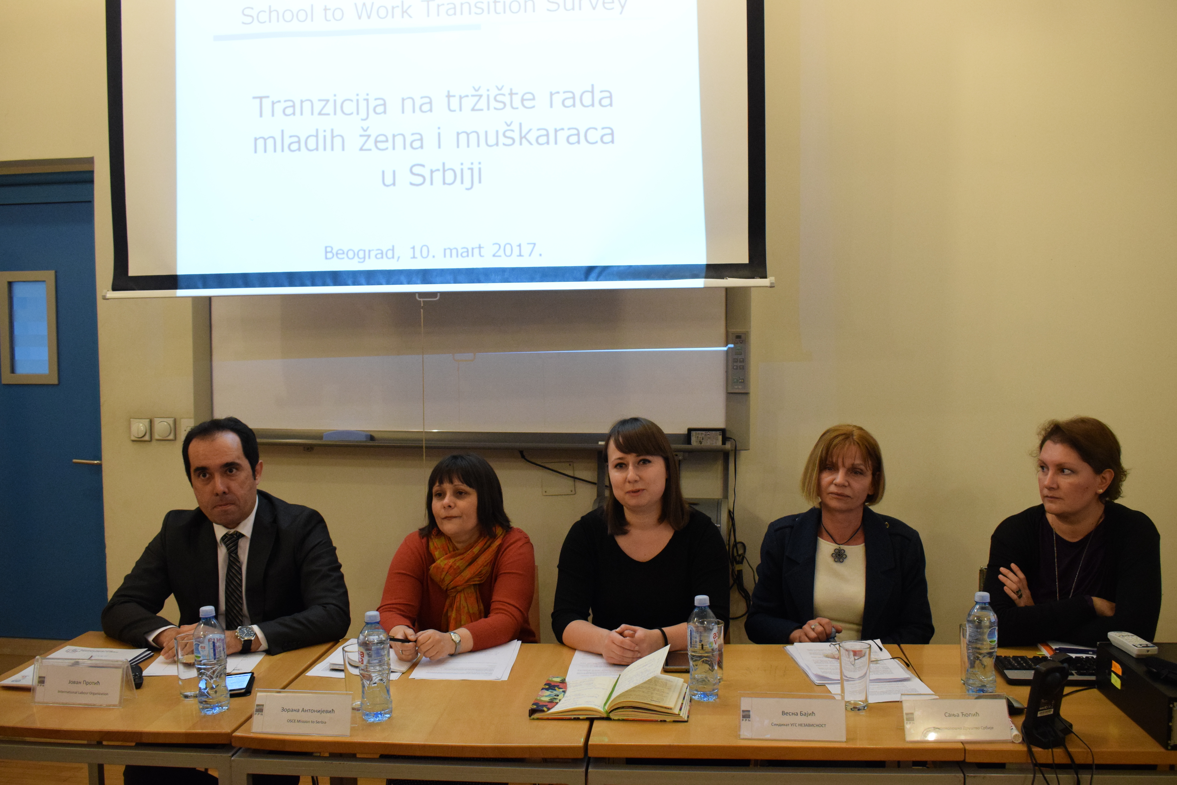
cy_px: 392
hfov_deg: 57.2
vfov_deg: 40.0
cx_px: 588
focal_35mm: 33
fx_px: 1079
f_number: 6.3
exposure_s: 1/60
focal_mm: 22
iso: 2500
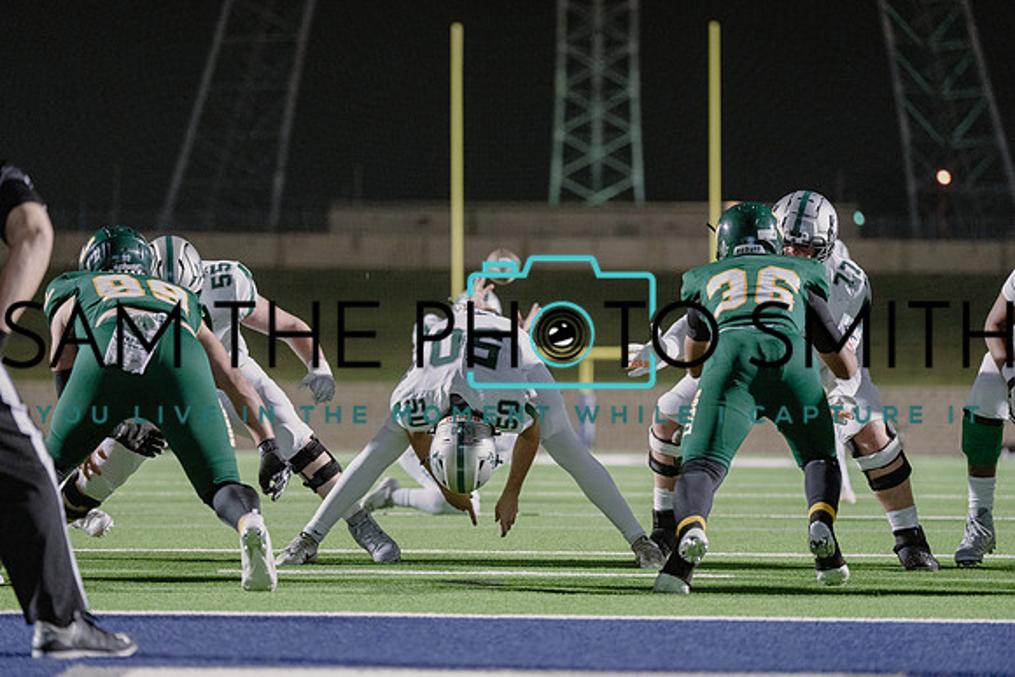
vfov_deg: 10.0
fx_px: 3879
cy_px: 338
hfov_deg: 14.9
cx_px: 508
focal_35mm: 138
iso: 6400
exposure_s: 1/1000
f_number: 2.8
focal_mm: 134
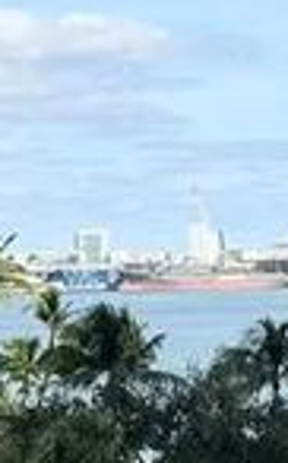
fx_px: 1875
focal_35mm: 149
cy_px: 154
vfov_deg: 14.0
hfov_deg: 8.7
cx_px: 275
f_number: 1.78
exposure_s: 1/5348
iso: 80
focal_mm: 6.76
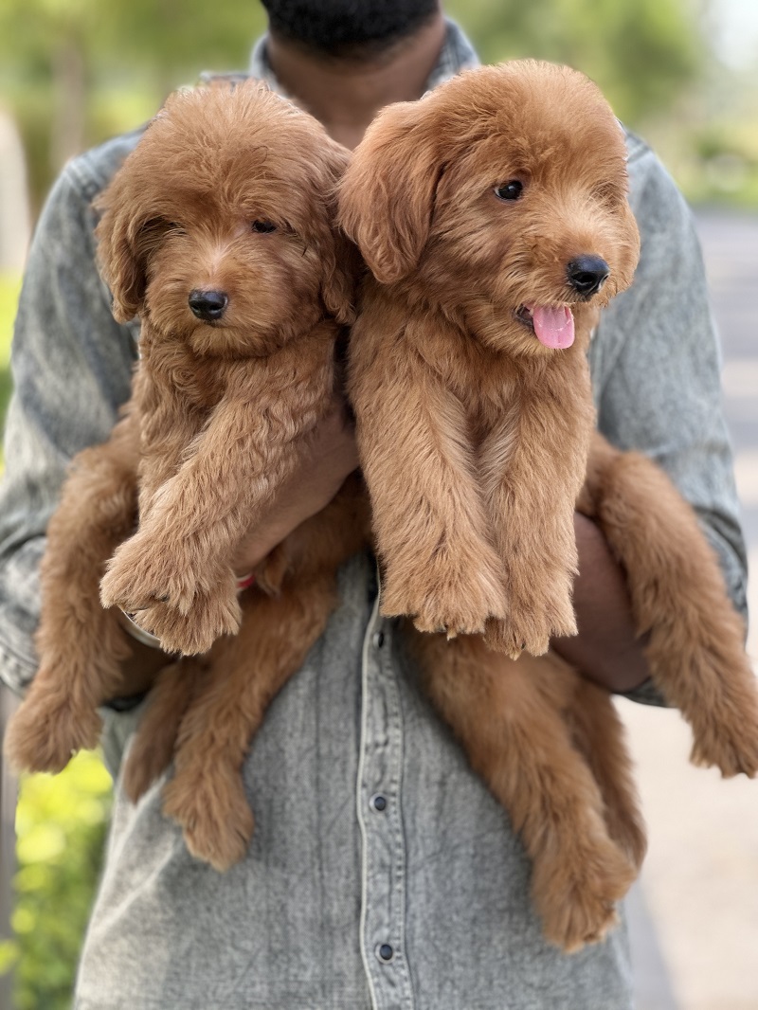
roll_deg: -0.3
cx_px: 379
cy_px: 505
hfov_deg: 19.1
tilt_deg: -7.3
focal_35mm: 77
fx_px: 2247
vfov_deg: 25.3
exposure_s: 1/121
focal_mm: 9
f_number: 2.8
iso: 40
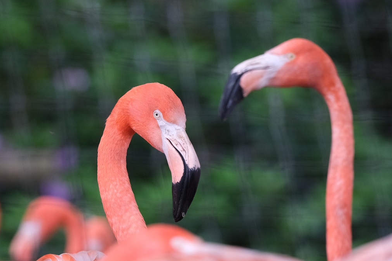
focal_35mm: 584
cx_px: 174
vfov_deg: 2.4
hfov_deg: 3.5
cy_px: 151
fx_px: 6360
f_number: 7.1
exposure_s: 1/160
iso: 2000
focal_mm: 327.6
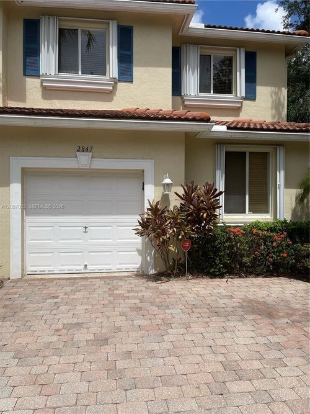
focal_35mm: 26
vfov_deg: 67.3
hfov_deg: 53.0
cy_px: 207
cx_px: 155
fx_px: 311
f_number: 1.6
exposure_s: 1/5376
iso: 32
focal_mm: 5.1
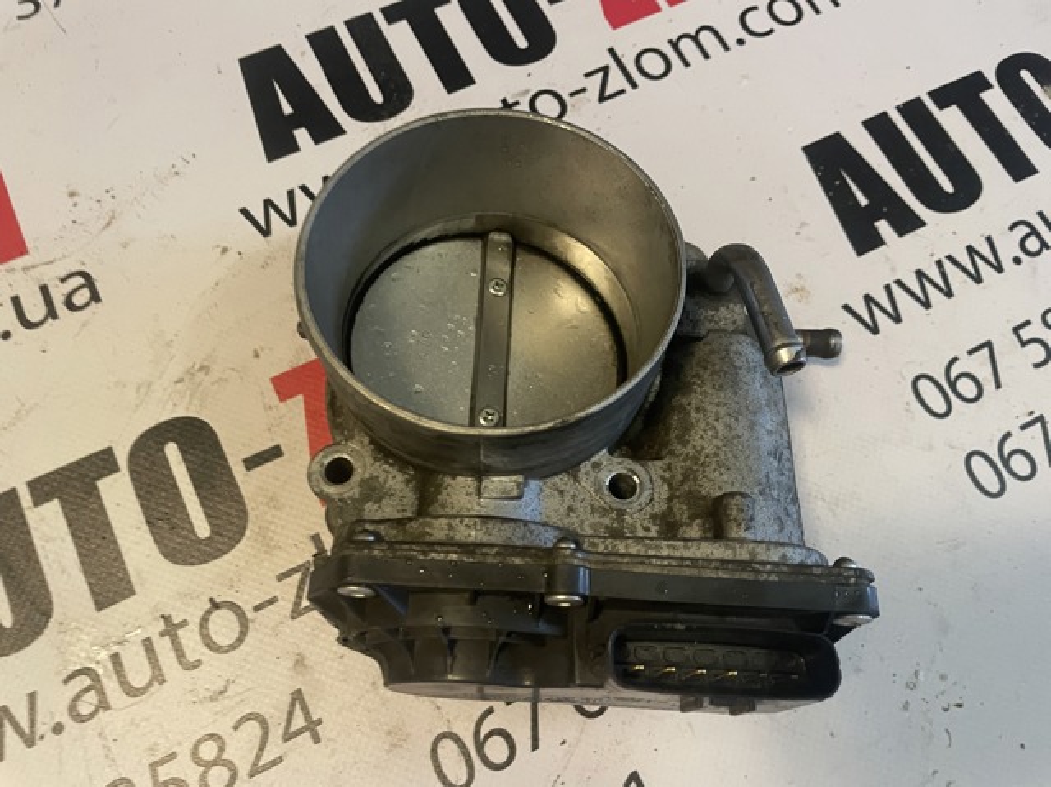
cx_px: 526
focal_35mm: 26
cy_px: 394
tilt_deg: -72.7
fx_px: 789
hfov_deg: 67.3
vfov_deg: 53.0
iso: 320
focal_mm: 4.2
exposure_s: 1/50
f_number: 1.6
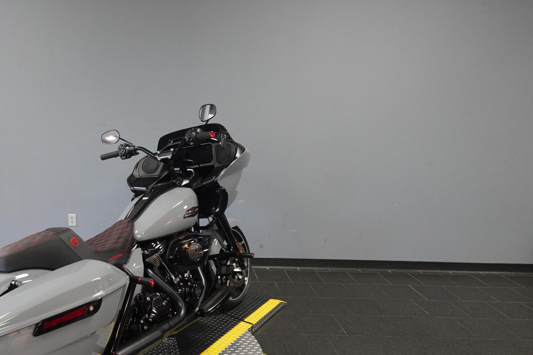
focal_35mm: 27
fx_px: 400
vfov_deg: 47.5
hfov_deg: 65.8
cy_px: 220
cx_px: 182
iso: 800
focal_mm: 7.6
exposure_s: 1/125
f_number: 2
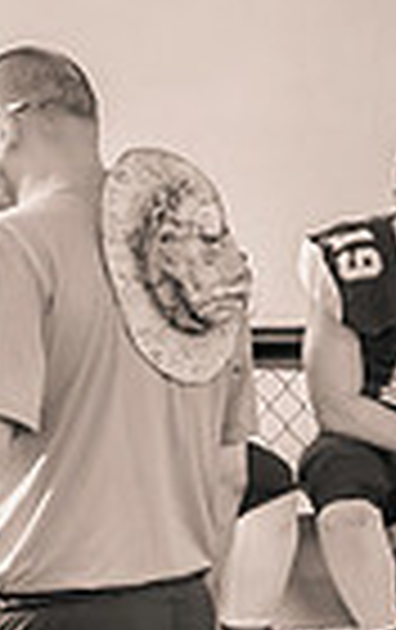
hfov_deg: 5.2
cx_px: -837
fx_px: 4059
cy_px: 553
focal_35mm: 236
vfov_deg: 8.8
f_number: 4.5
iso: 200
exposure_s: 1/250
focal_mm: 56
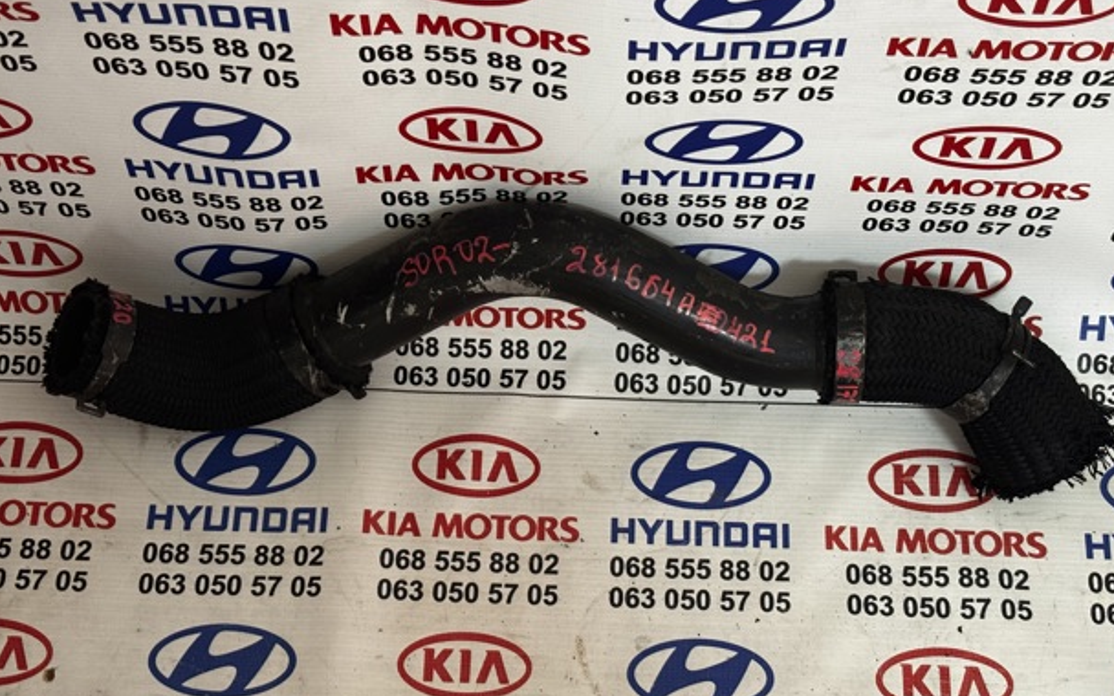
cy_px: 384
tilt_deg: -67.2
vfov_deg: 22.4
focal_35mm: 58
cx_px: 573
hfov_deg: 35.1
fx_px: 1761
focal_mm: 5.96
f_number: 1.6
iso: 160
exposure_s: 1/40
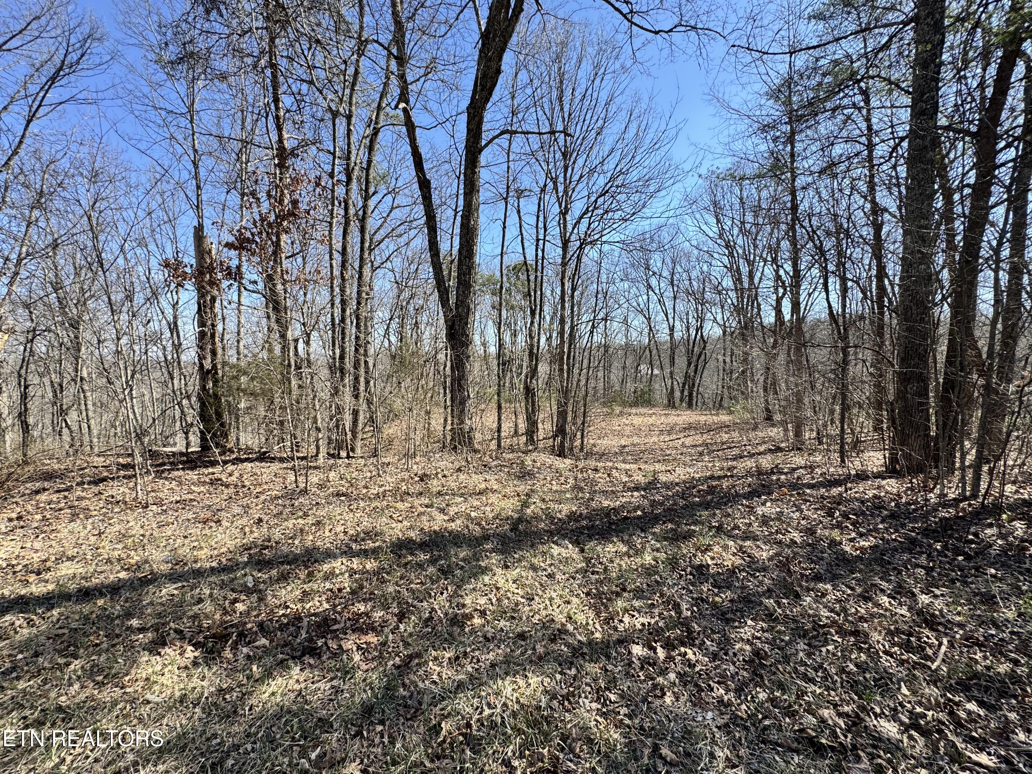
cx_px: 516
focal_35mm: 14
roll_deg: +0.2
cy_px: 387
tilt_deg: -3.4
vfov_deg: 85.7
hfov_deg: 102.1
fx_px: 417
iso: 50
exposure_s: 1/796
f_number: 2.2
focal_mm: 2.22
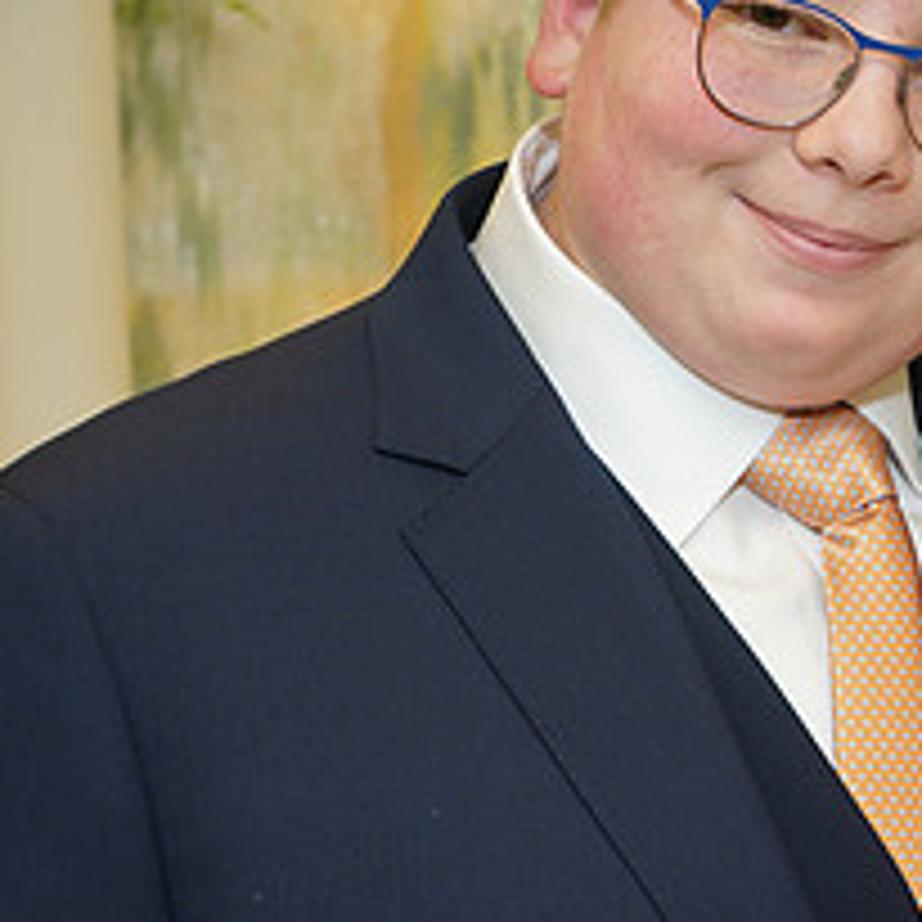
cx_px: 944
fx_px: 3194
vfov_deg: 16.4
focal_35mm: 106
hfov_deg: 16.1
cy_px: 367
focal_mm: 44
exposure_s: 1/100
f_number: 5.6
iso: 400
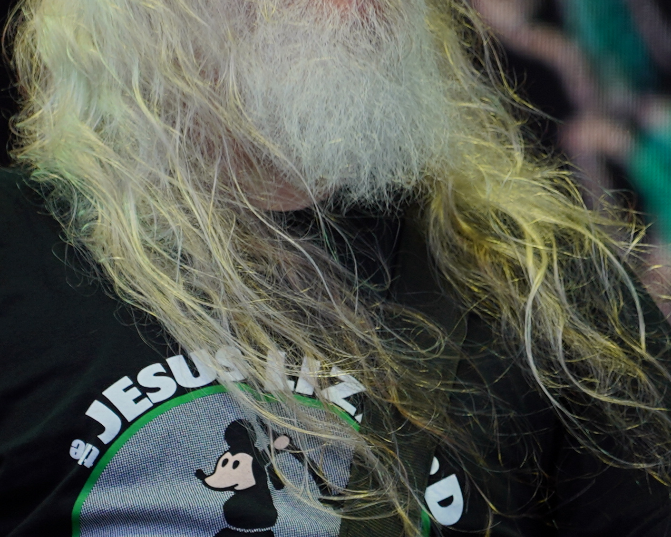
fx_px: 8321
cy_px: 133
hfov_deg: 4.6
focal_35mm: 419
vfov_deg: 3.7
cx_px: 578
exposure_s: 1/125
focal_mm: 105
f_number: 4
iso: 100
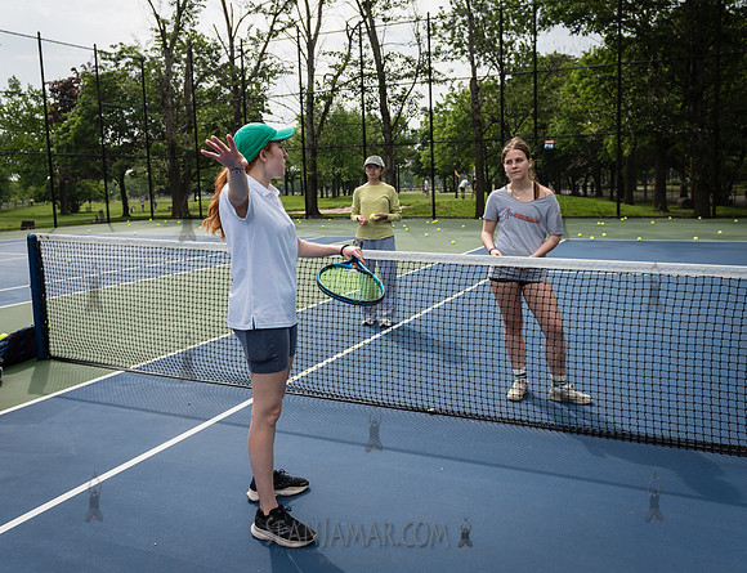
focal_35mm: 29
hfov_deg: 60.6
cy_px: 260
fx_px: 640
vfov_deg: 48.2
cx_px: 377
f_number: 4
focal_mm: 24
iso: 200
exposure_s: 1/1250
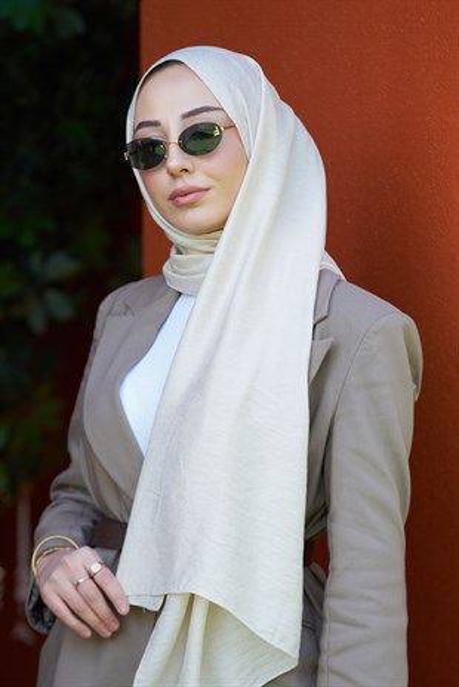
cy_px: 344
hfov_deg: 8.2
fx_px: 3208
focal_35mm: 168
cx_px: 230
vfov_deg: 12.2
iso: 200
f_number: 4
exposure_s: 1/200
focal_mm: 168
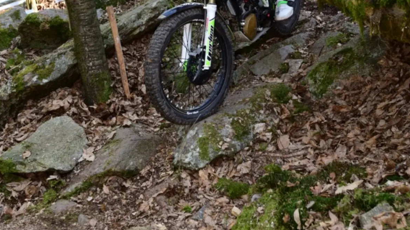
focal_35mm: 56
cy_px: 30
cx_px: 205
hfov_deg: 37.2
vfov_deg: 21.1
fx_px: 609
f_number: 4.5
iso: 640
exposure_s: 1/800
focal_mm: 35
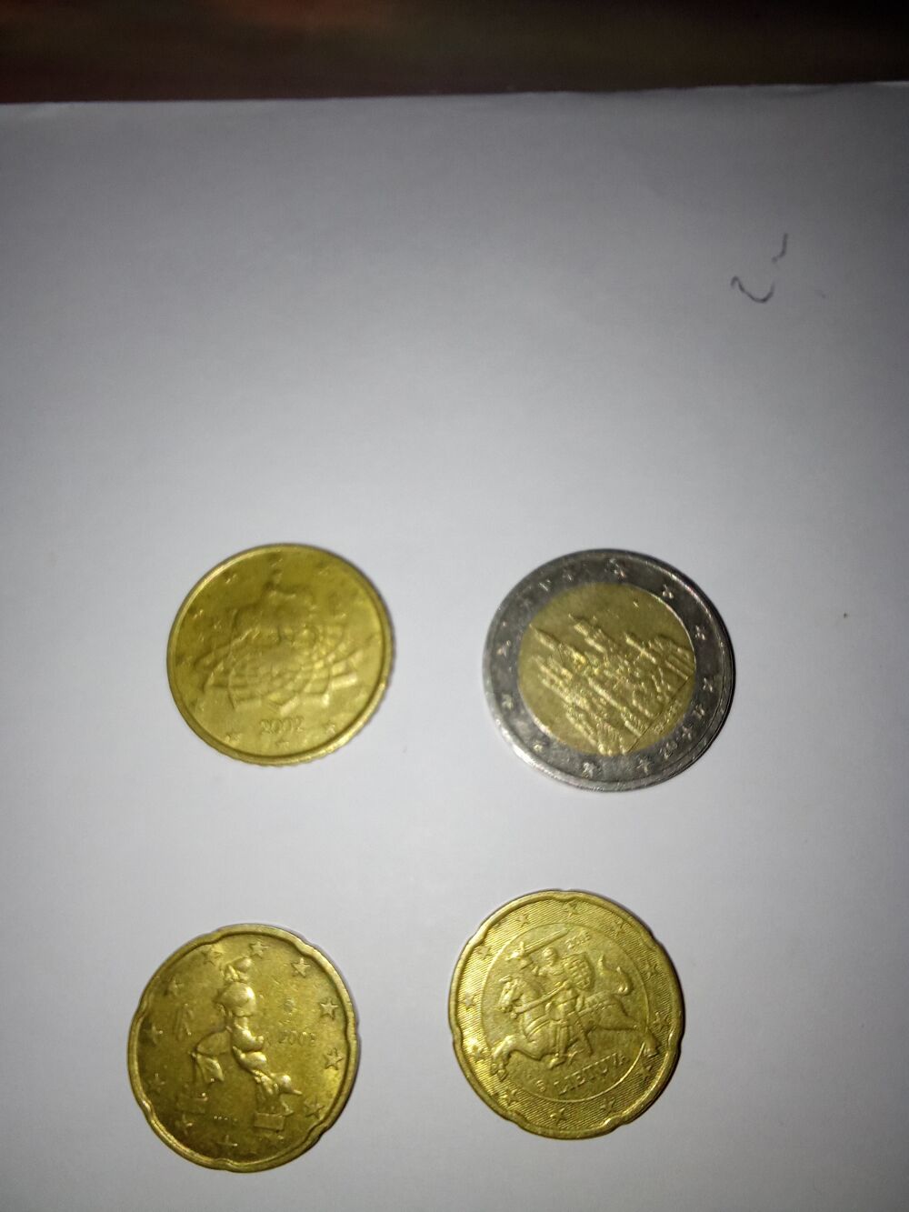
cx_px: 454
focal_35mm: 28
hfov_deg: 49.8
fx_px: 980
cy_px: 606
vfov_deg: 63.4
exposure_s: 1/246
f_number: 2
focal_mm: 2.87
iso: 100
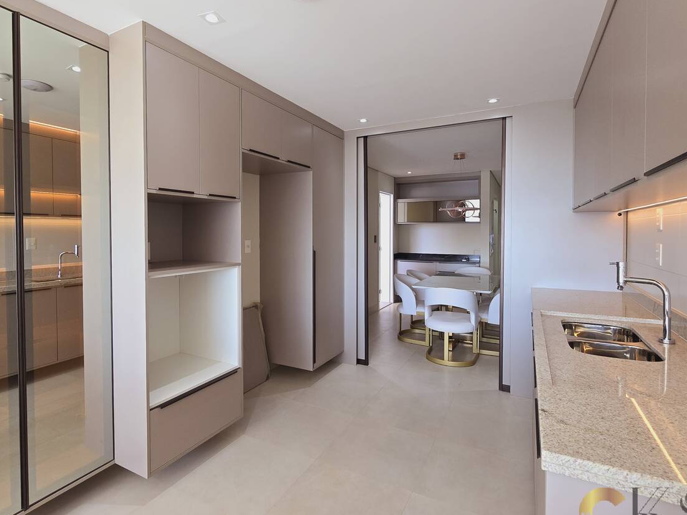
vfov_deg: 74.6
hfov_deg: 91.0
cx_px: 329
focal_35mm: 17
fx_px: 337
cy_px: 236
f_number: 2.2
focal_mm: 2.2
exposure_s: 1/120
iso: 80
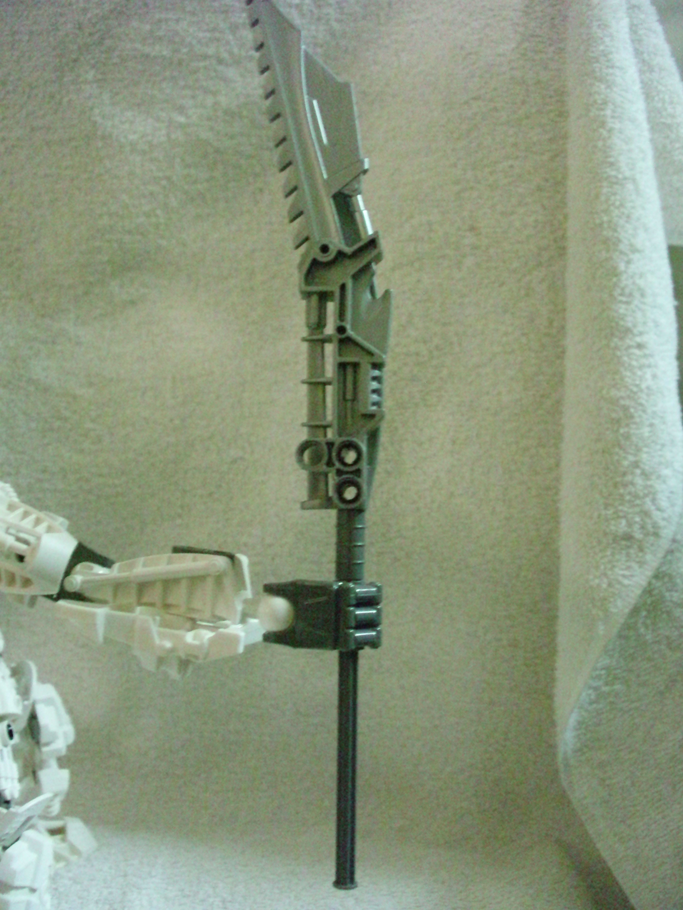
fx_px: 1000
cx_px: 342
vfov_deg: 49.0
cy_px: 455
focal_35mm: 38
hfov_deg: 37.7
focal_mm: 6.3
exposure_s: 1/22
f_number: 3.1
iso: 1600
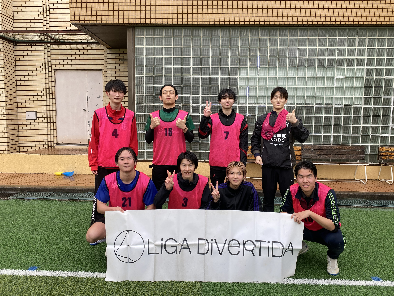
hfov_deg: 67.3
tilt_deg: -6.1
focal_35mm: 26
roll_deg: -1.1
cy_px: 148
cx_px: 197
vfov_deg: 53.1
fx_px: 296
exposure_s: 1/122
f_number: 1.8
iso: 32
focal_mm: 4.25
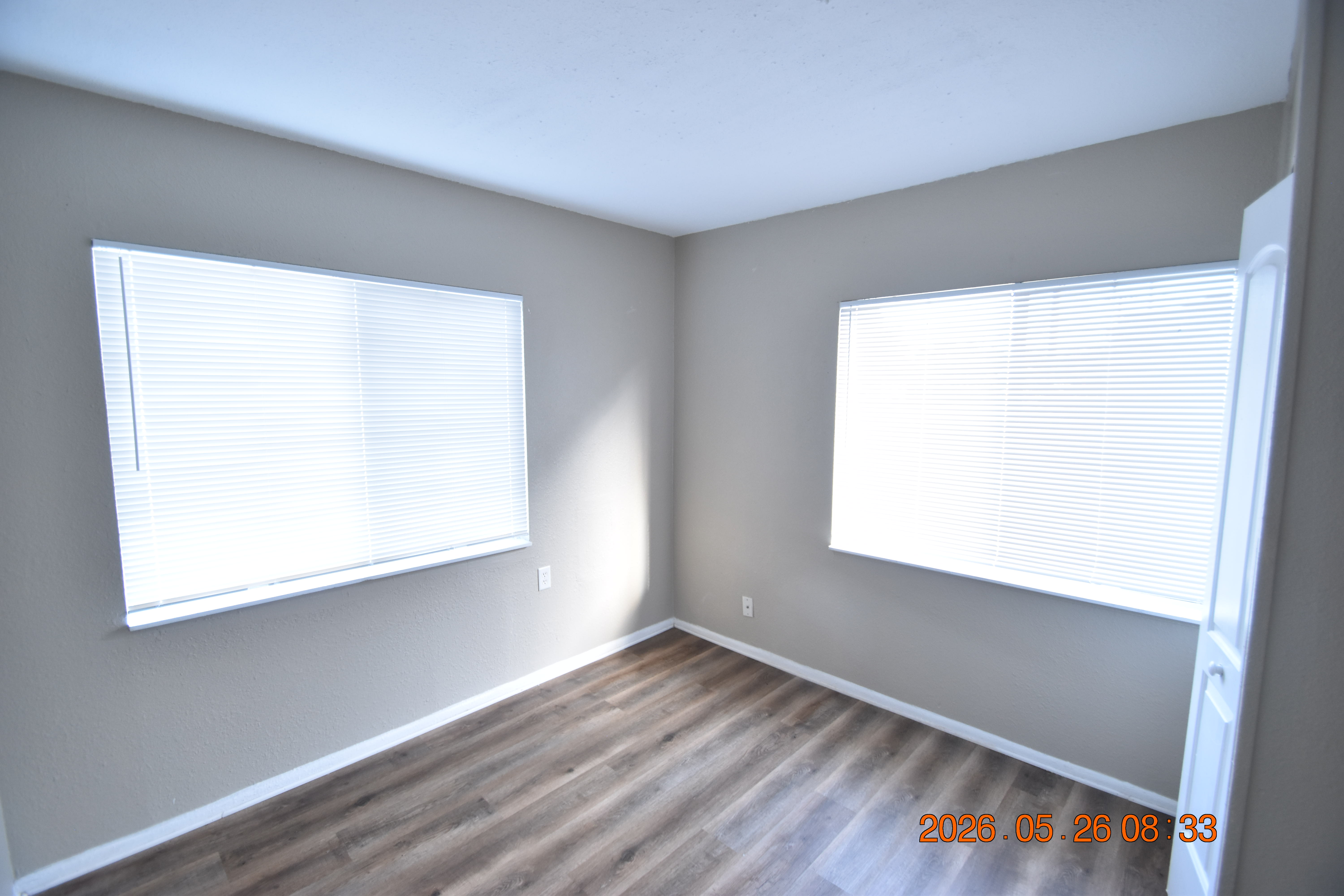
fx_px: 560
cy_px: 448
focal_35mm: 15
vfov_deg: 77.3
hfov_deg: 100.4
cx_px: 672
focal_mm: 10
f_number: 3.5
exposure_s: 1/45
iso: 800
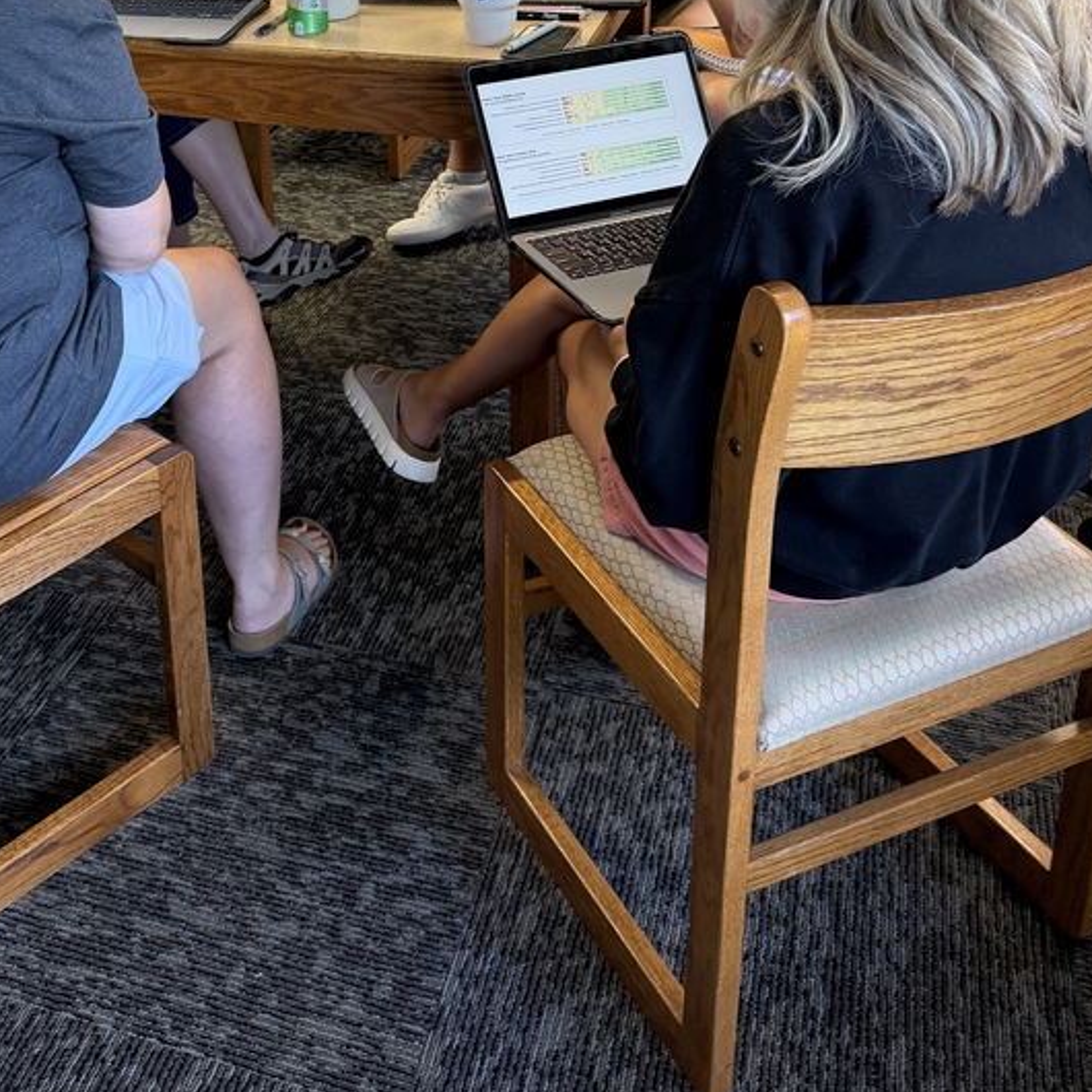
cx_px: 344
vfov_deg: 38.3
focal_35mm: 41
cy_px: 124
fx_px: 1463
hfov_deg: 40.3
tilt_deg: -20.7
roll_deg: +3.2
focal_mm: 6.76
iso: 200
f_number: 1.78
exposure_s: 1/60
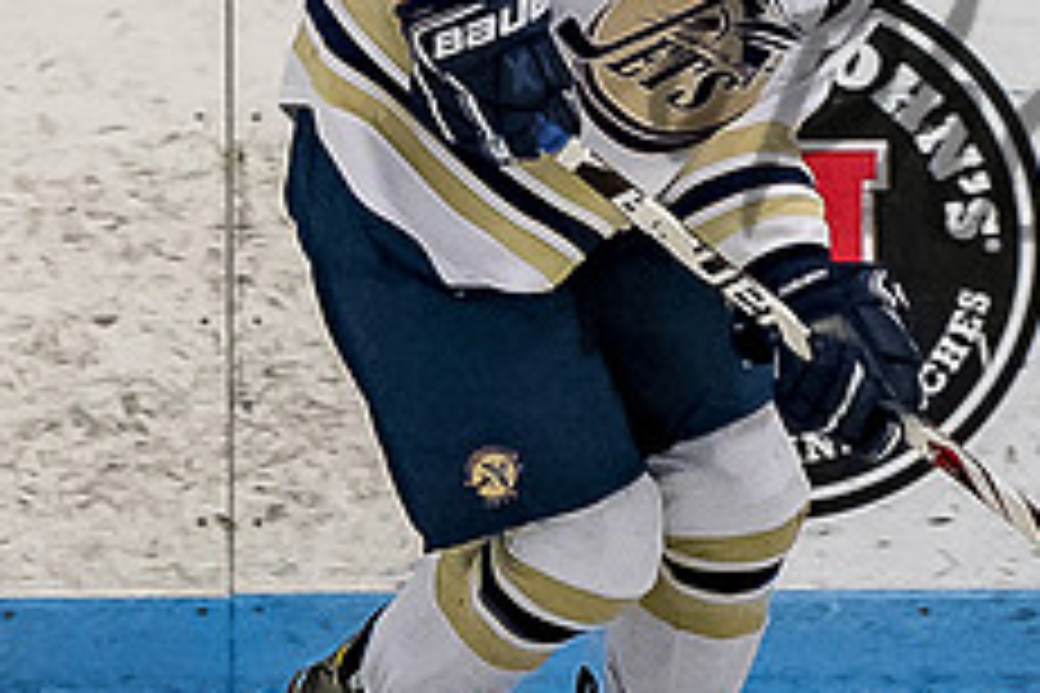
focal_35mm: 753
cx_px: 805
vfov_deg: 1.8
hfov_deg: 2.7
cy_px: 312
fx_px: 21752
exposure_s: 1/800
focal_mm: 82
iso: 1600
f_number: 3.2
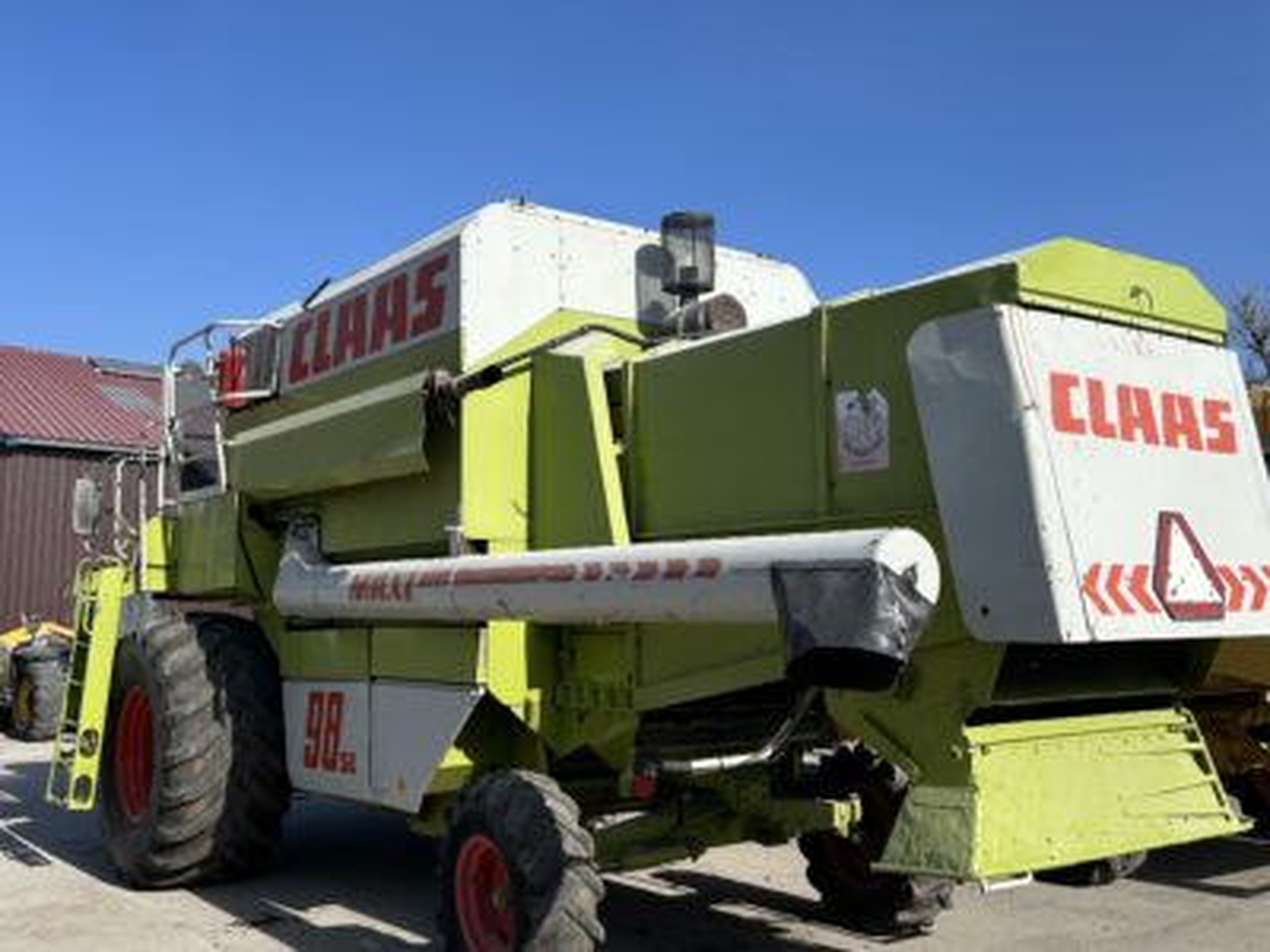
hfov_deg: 67.3
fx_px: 954
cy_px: 476
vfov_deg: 53.1
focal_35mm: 26
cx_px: 635
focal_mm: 5.7
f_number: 1.5
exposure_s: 1/4115
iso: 50
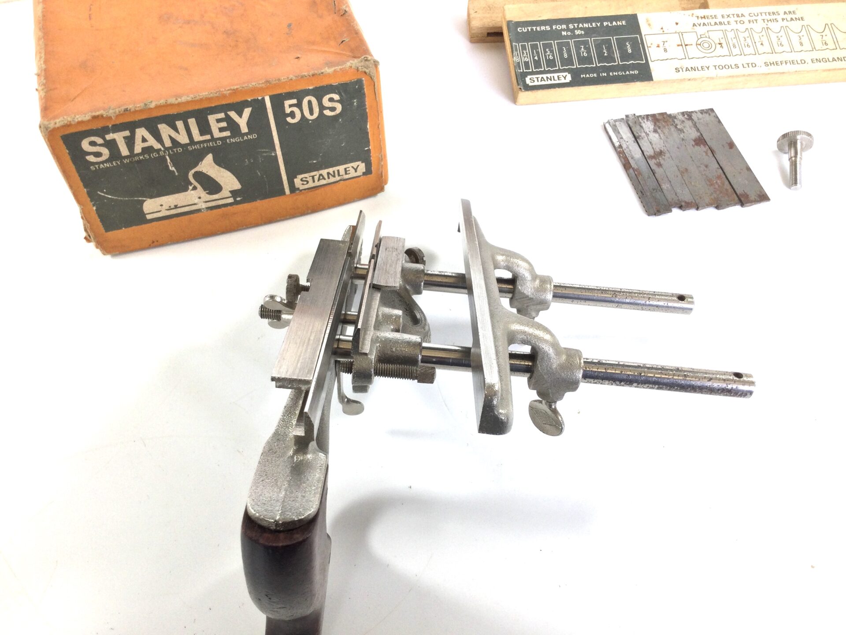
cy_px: 318
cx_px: 423
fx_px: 758
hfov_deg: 58.4
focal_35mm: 31
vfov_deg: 45.4
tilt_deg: -56.5
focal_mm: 3.3
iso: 25
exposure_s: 1/100
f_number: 2.4
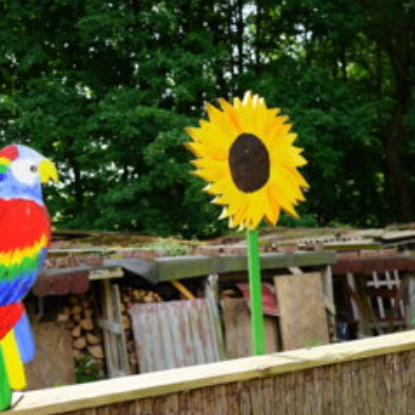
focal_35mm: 50
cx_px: 178
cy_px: 194
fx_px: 678
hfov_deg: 34.0
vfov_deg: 34.0
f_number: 5.6
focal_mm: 35
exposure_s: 1/320
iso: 100
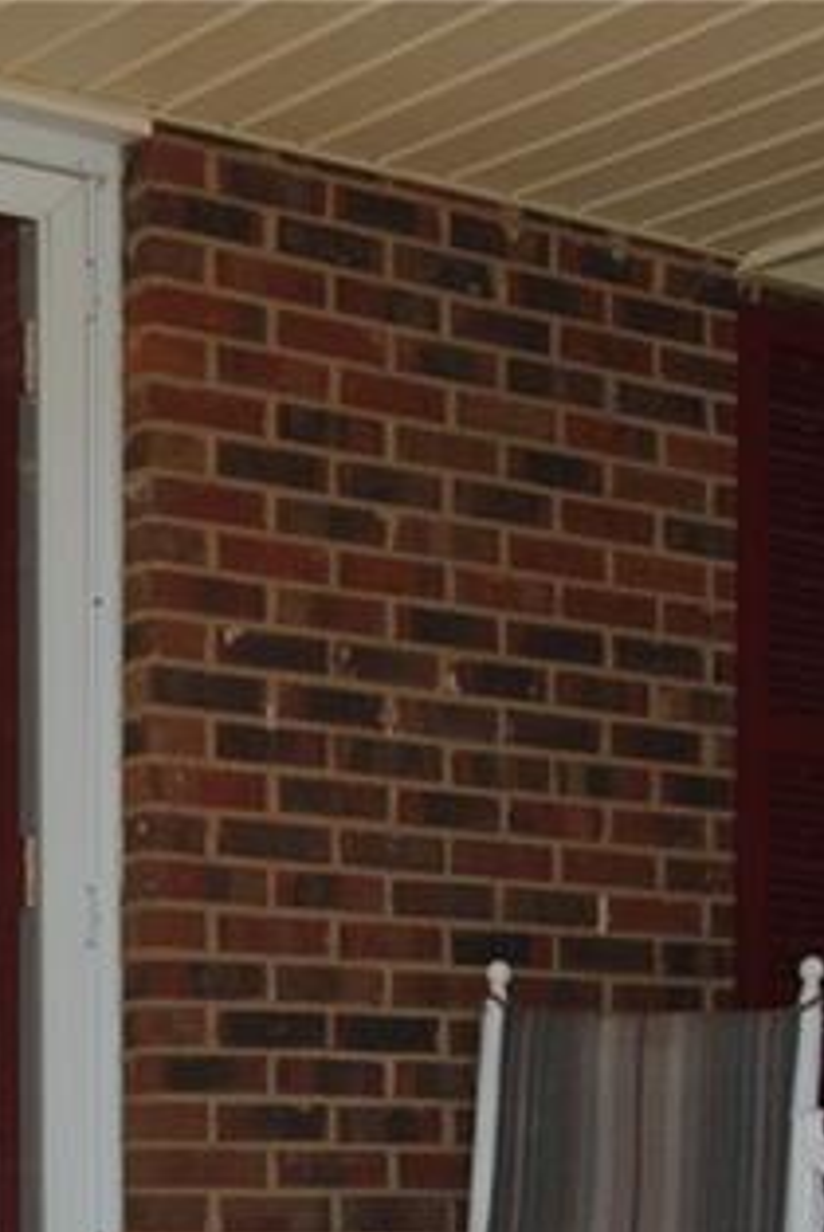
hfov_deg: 15.6
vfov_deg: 21.9
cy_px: 1338
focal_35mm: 88
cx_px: 330
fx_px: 3014
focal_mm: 18
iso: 100
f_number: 5.6
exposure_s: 1/200
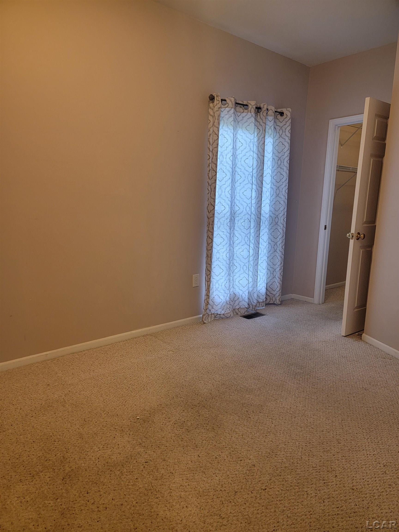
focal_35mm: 24
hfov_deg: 56.8
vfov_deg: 71.6
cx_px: 200
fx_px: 369
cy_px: 266
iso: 200
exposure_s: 1/120
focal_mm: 6.7
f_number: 1.8
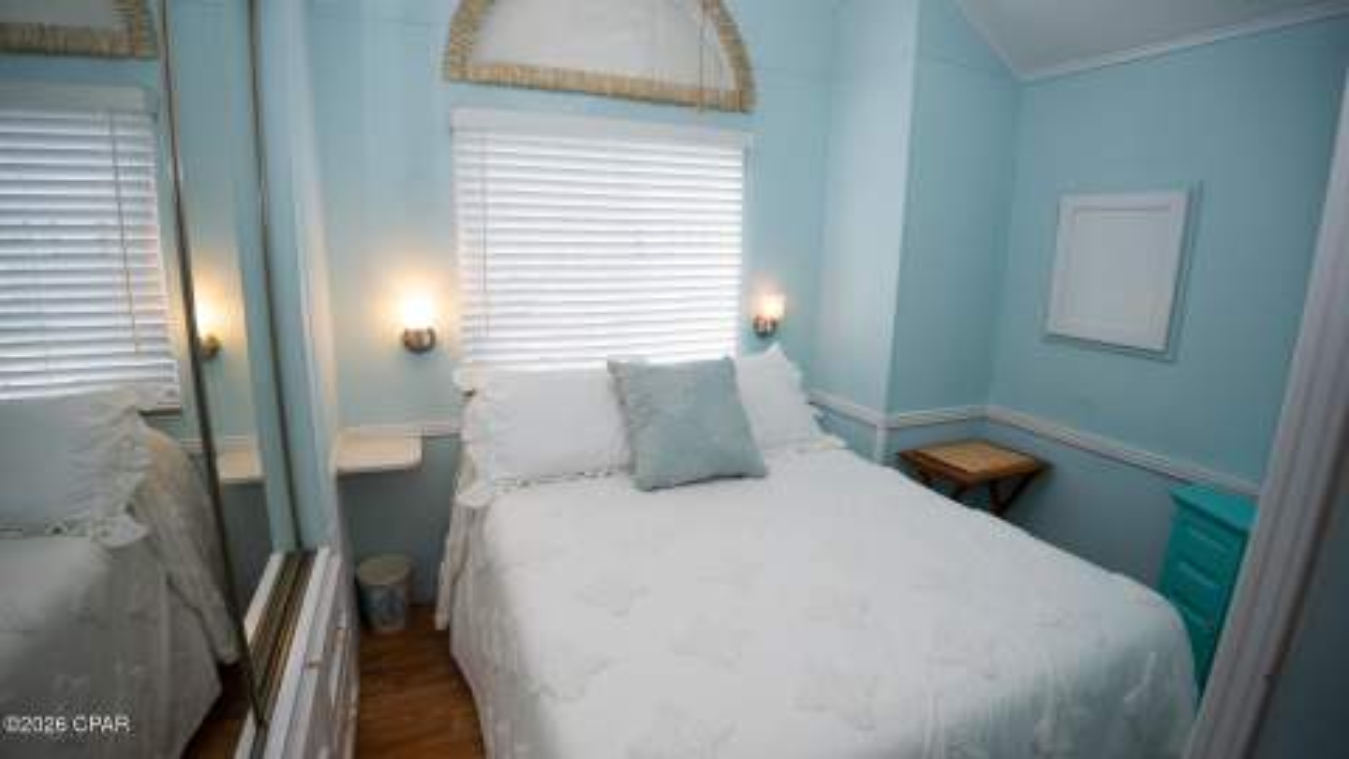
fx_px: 618
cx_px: 674
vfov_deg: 63.1
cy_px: 380
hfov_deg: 95.0
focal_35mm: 17
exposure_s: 1/60
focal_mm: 16.5
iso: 100
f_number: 4
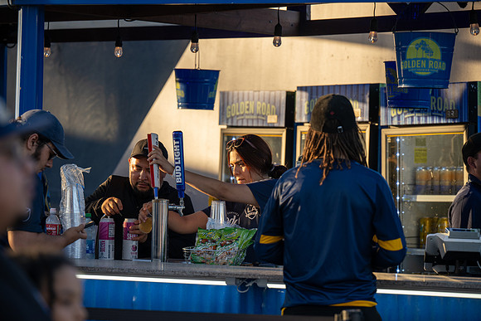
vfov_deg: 9.5
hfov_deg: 14.2
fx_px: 1938
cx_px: 240
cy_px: 160
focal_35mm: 145
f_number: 4
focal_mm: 145
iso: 100
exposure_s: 1/200
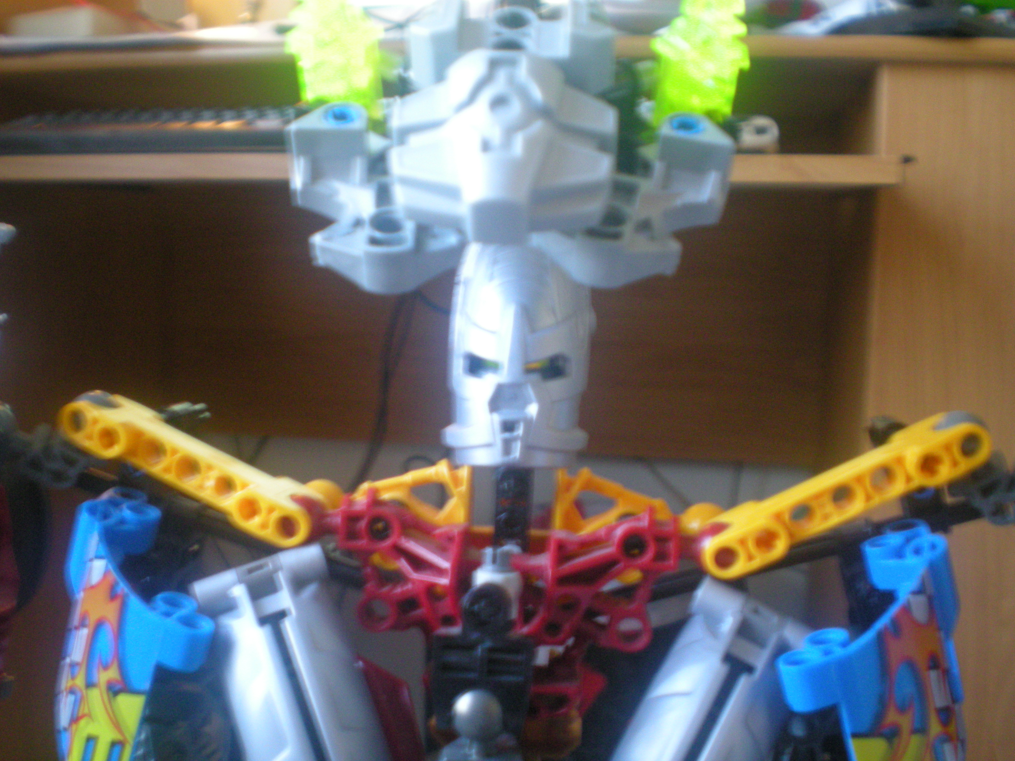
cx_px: 508
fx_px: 1114
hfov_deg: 49.0
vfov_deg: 37.7
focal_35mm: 38
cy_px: 380
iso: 266
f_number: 3.1
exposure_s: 1/8
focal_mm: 6.3
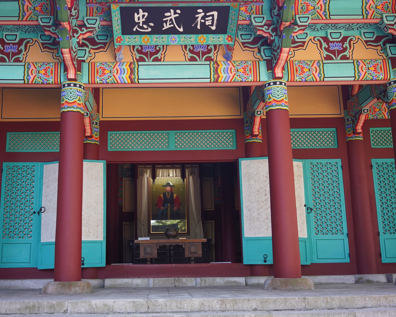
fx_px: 469
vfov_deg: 37.3
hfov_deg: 45.7
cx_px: 169
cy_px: 160
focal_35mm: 40
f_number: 4
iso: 400
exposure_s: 1/100
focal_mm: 35
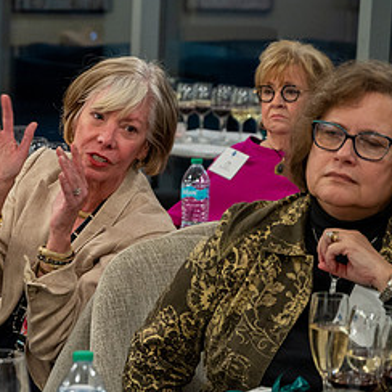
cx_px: -18
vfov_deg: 12.0
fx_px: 1858
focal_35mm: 145
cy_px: 314
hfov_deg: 11.9
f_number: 4
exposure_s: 1/80
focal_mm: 70
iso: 2000
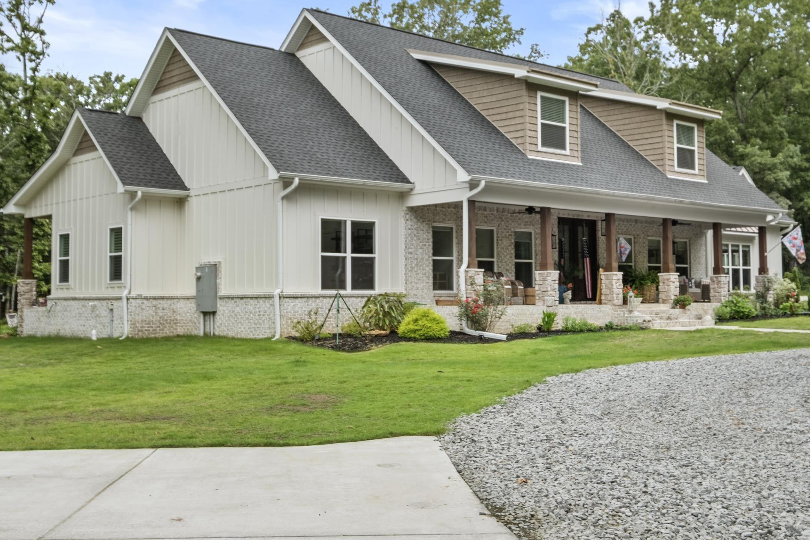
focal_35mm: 41
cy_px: 244
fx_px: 922
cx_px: 431
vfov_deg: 32.6
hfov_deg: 47.4
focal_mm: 20.9
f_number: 8
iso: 200
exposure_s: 1/100
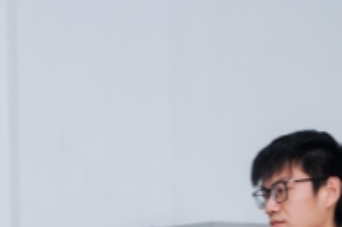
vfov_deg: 8.2
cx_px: 166
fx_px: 1536
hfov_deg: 12.7
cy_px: 354
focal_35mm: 162
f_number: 3.3
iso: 280
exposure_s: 1/125
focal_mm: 42
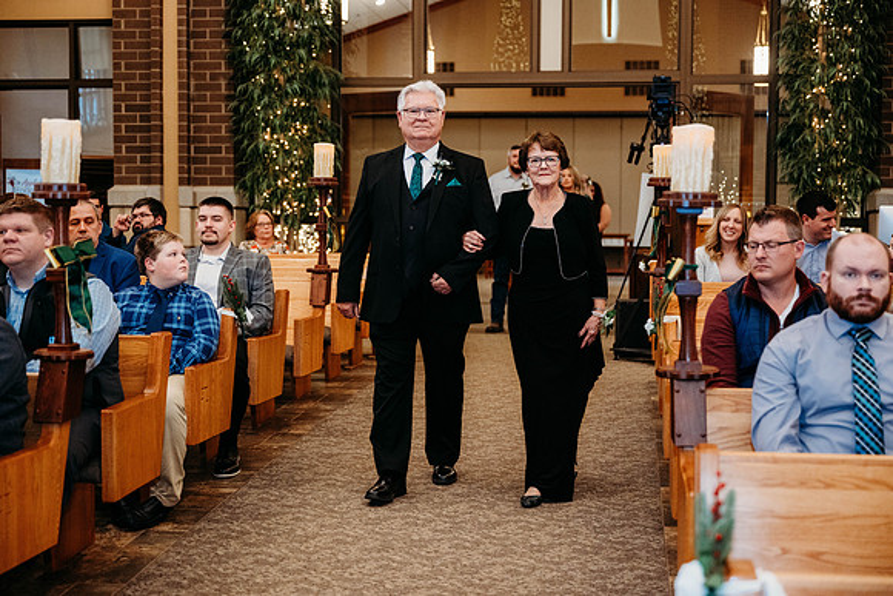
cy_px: 298
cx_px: 446
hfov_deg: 36.9
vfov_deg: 25.1
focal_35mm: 54
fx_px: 1340
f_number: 2.8
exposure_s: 1/200
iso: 2000
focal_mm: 54
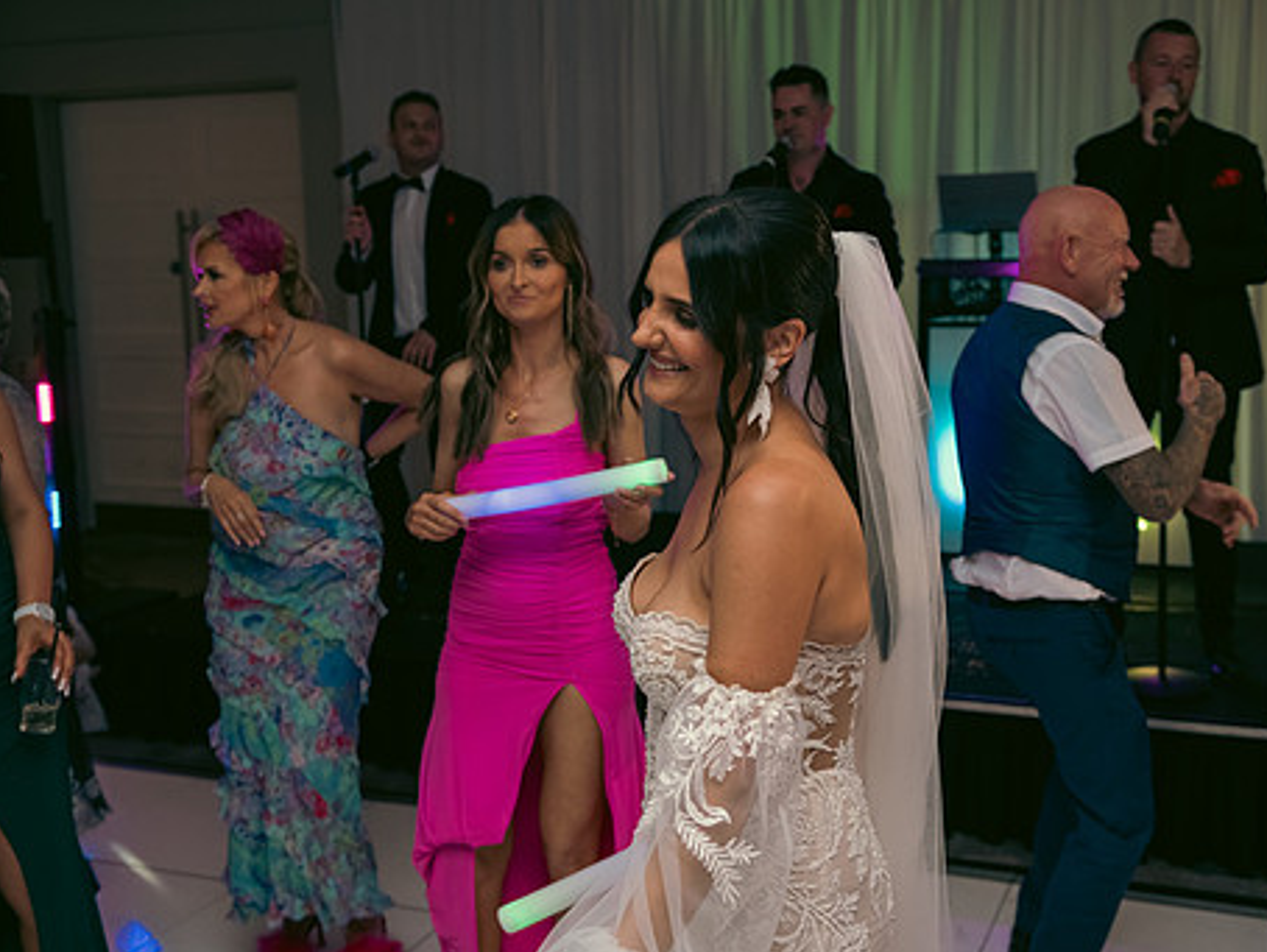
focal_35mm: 43
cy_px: 490
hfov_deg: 43.8
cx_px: 687
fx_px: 1575
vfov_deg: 33.6
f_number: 3.5
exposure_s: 1/160
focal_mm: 35
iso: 800
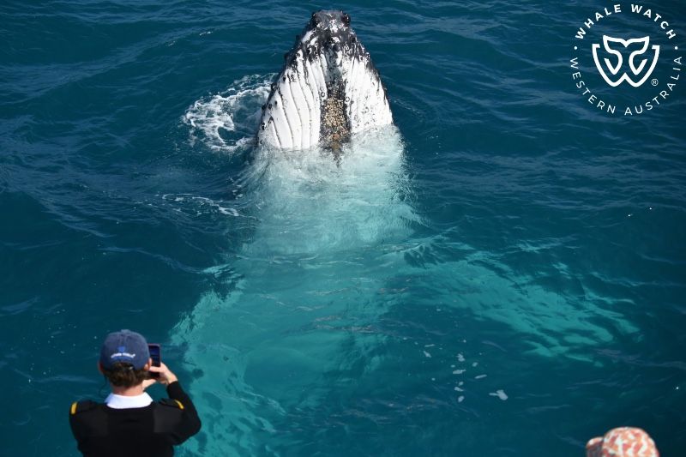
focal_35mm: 60
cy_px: 228
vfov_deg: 22.6
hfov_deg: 33.4
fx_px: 1143
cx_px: 343
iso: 560
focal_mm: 60
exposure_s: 1/8000
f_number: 5
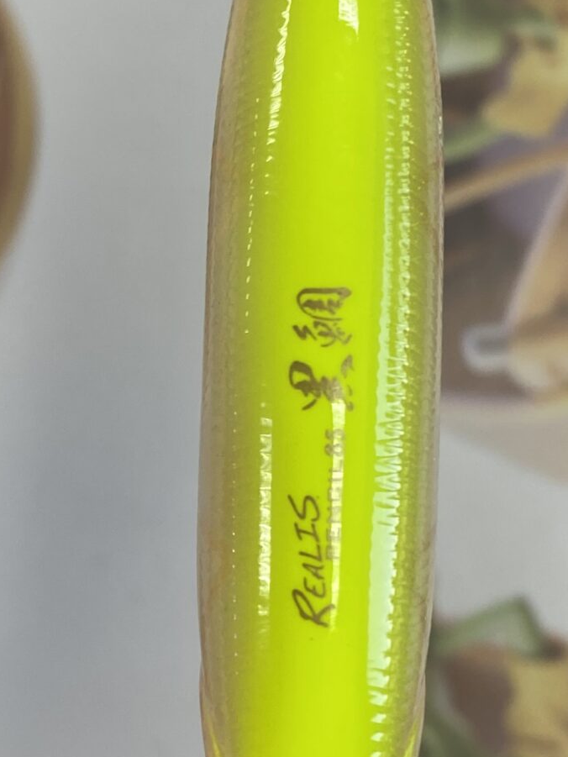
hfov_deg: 20.7
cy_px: 346
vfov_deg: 27.4
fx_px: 1553
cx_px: 279
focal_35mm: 71
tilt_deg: -81.5
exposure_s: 1/120
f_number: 1.8
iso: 100
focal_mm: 4.25
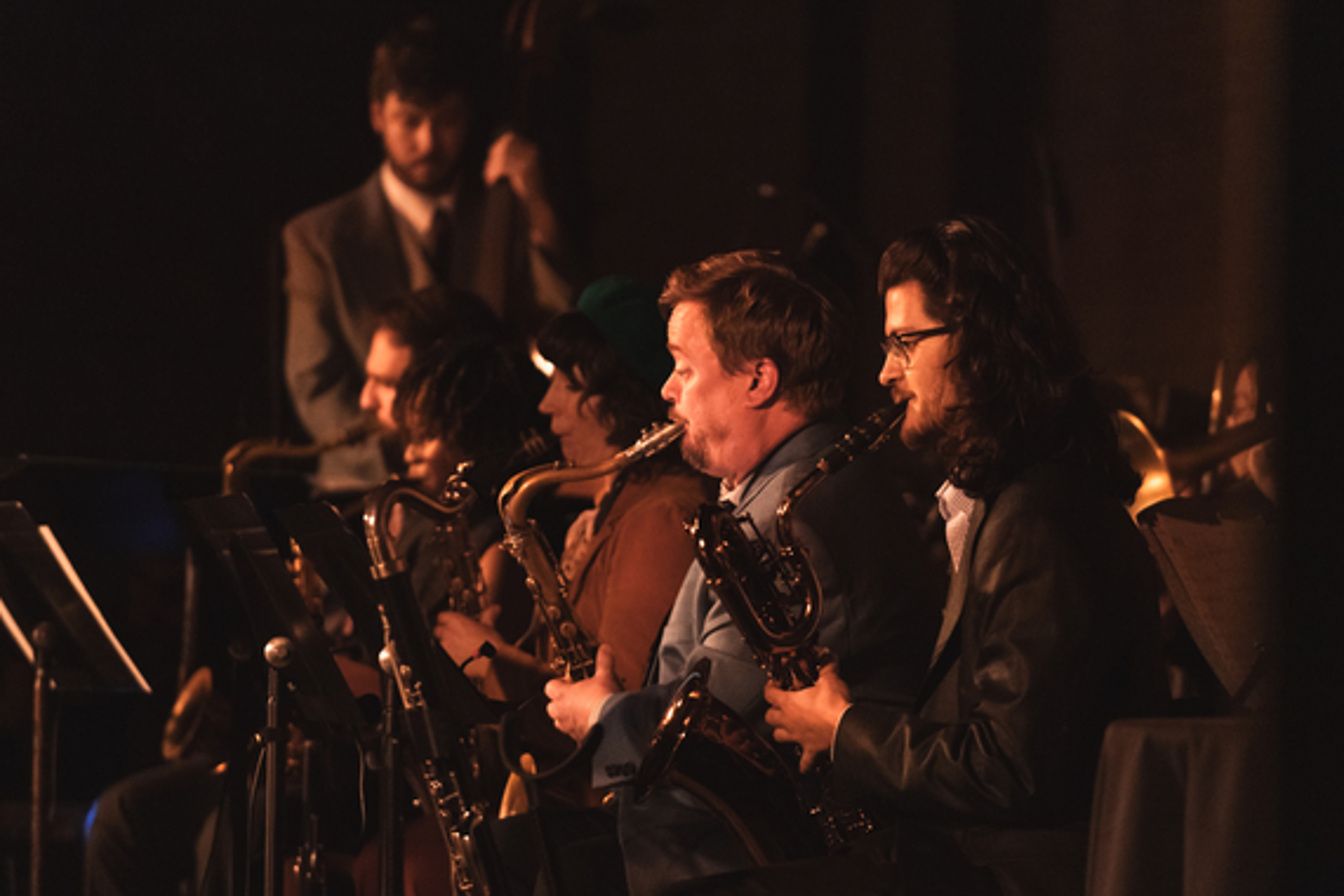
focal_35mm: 147
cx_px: 666
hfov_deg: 14.0
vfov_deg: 9.3
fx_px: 5489
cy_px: 459
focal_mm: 140
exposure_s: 1/500
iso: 6400
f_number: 3.5
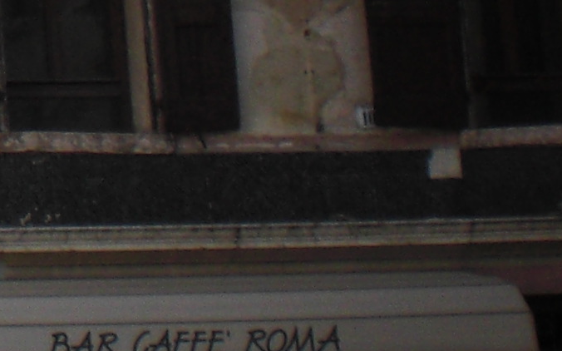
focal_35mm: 206
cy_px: -353
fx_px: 3154
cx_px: -493
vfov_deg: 6.2
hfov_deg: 9.6
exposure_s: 1/320
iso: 64
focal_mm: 6.3
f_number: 5.6
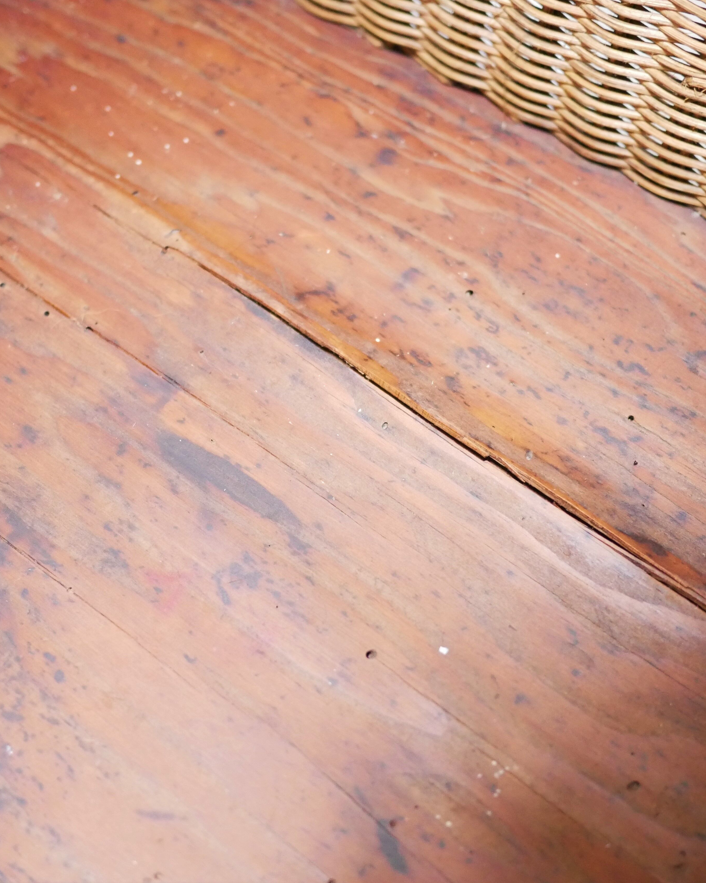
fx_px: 1384
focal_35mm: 53
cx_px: 326
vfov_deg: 35.4
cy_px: 435
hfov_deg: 28.6
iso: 3200
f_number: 1.7
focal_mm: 20
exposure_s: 1/40
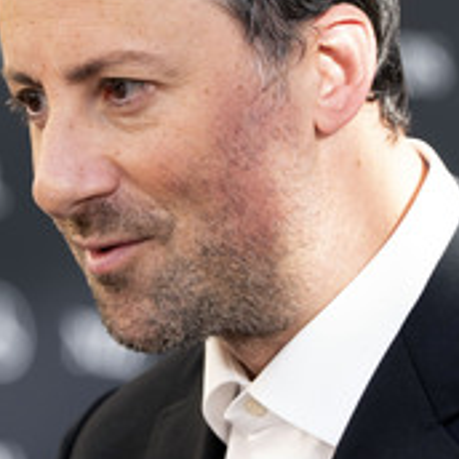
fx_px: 7531
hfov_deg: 3.5
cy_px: 169
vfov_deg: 3.5
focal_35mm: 502
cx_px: 95
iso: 800
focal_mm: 197
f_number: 5.6
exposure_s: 1/400
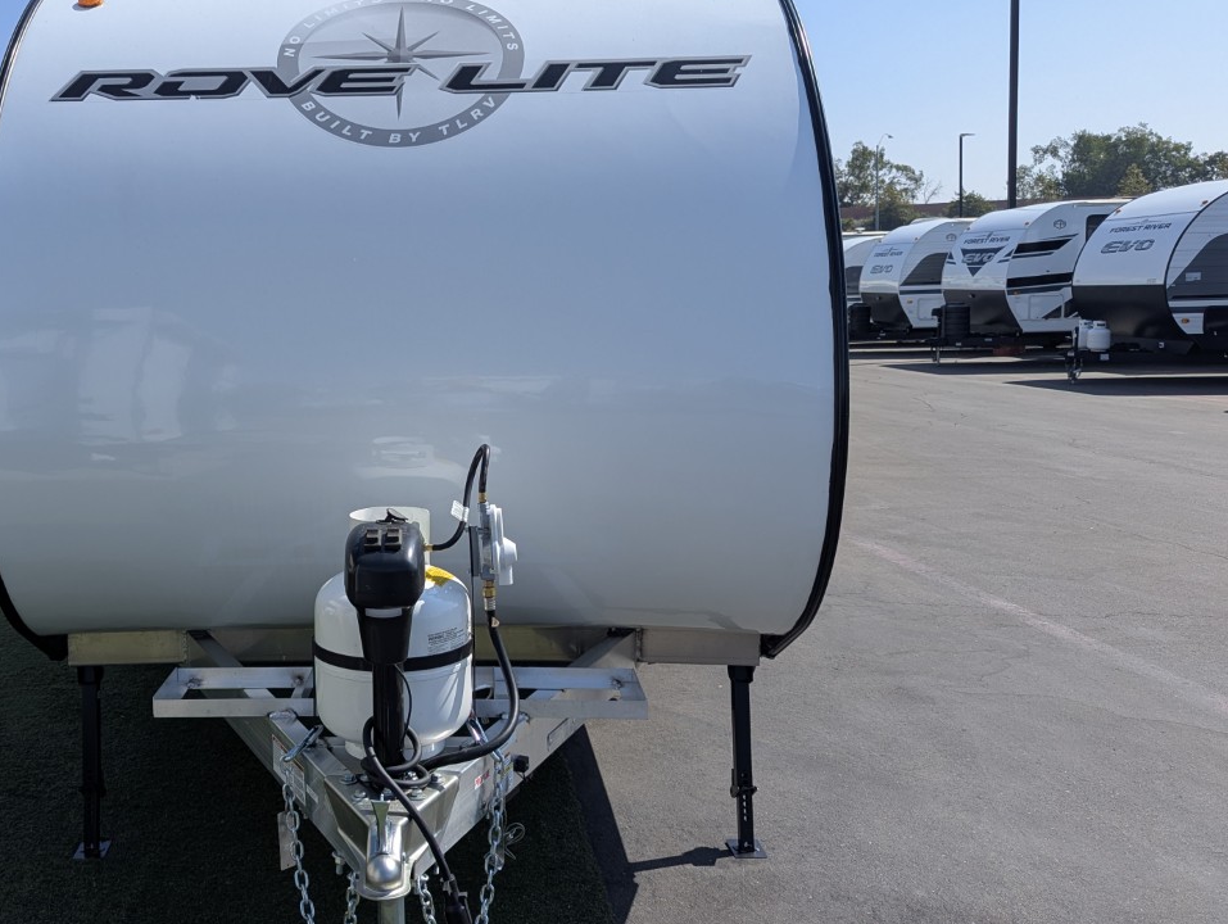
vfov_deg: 40.7
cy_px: 417
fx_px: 1243
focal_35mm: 35
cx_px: 398
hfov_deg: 51.5
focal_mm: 6.81
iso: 46
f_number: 1.85
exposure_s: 1/2358
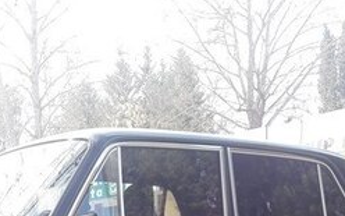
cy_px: 317
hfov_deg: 25.9
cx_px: 97
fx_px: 743
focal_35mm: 79
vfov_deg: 15.3
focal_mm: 3.7
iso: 40
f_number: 1.9
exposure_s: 1/186
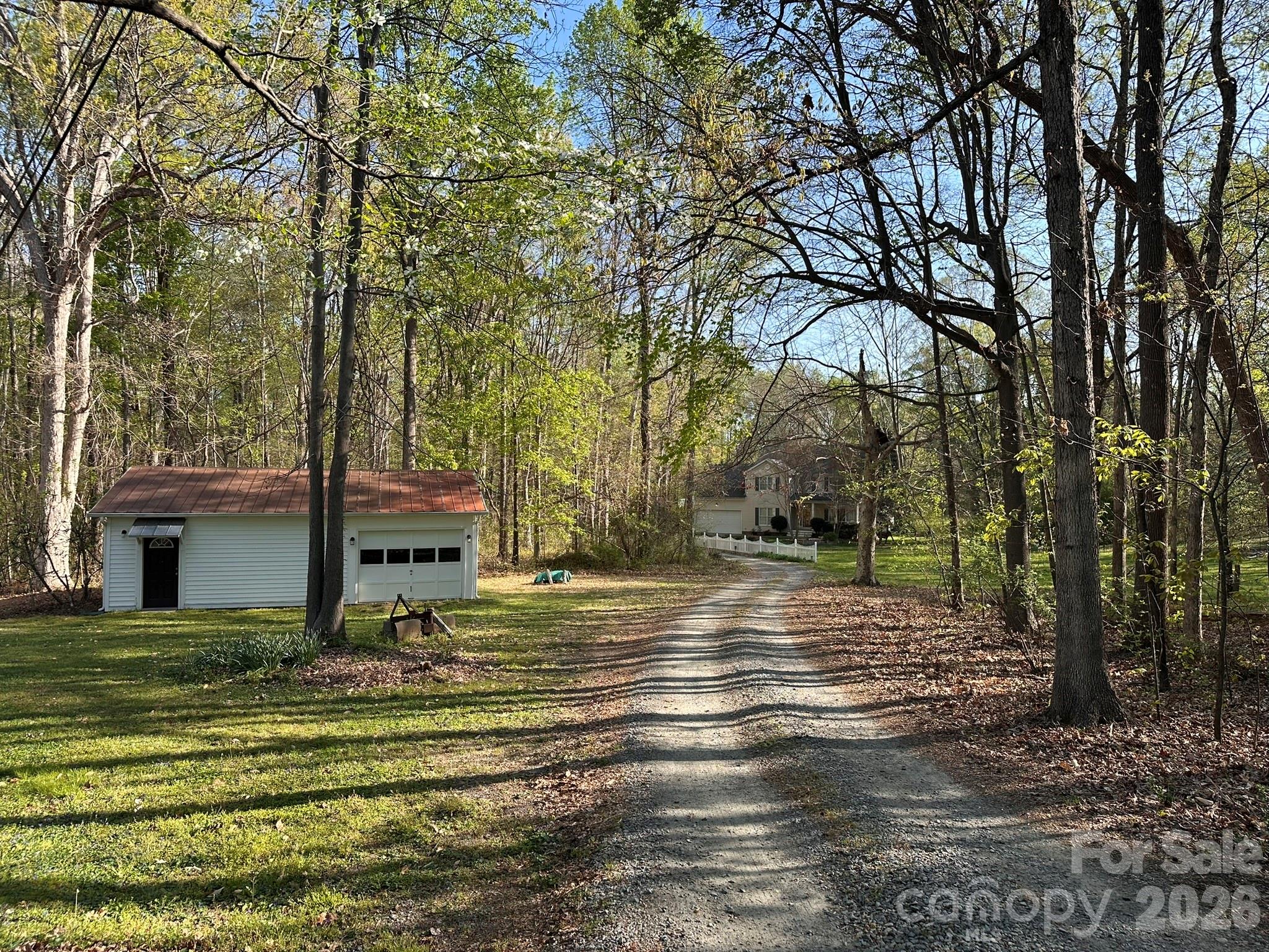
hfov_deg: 71.6
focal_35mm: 24
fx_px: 880
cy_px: 476
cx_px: 634
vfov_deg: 56.8
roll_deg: -0.4
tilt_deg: +1.6
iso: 80
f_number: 1.78
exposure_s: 1/1119
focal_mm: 6.86
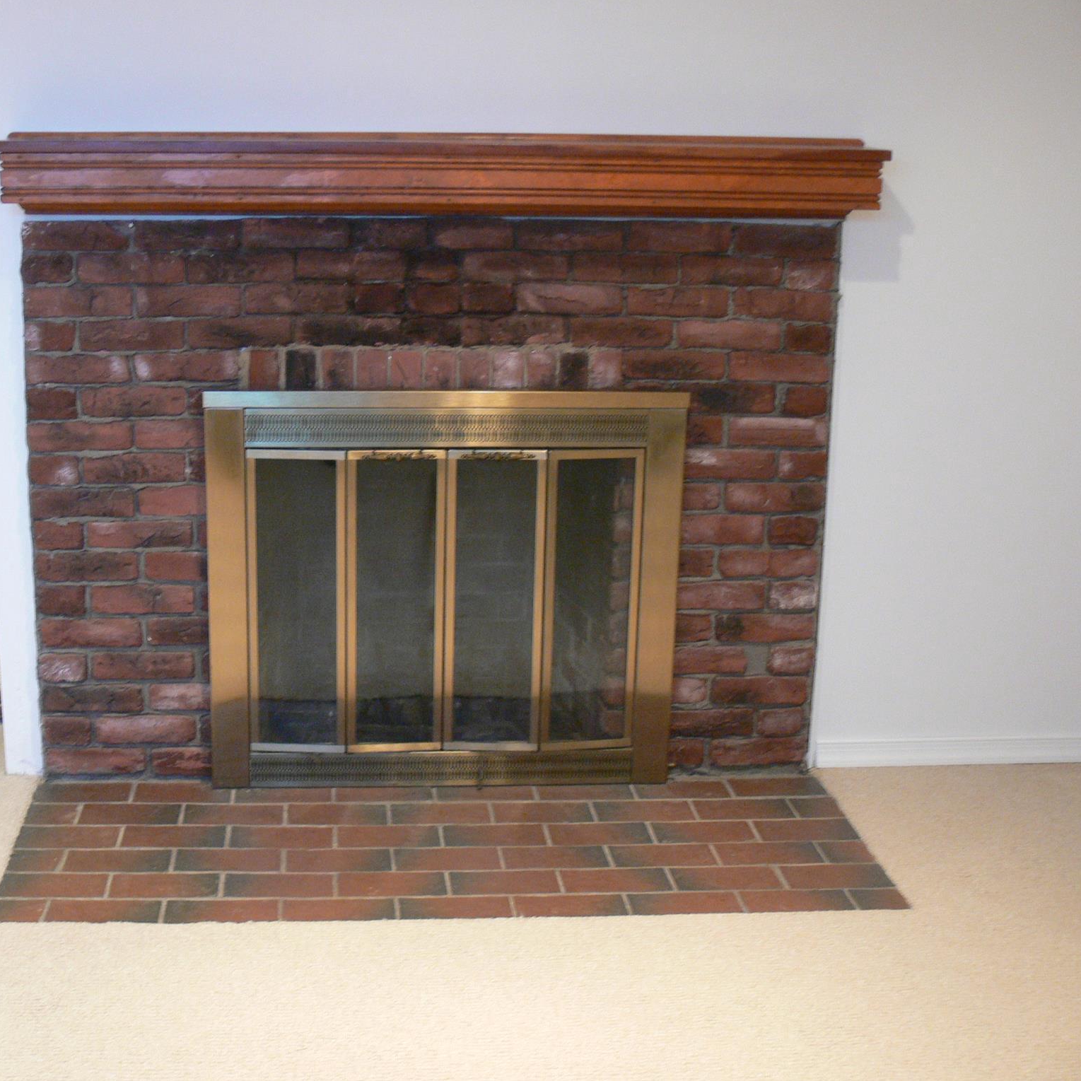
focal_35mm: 45
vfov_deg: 37.6
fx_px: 1590
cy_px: 541
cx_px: 404
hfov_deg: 37.3
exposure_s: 1/15
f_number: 2.8
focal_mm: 8
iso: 200
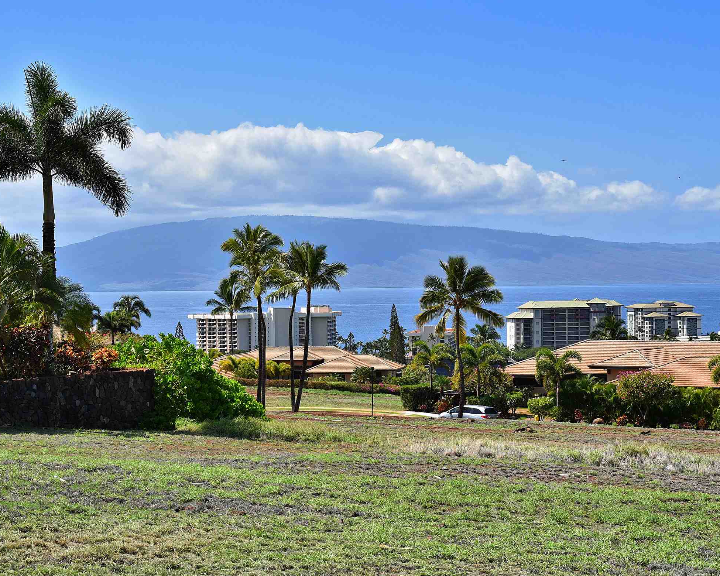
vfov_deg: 21.5
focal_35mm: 71
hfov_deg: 26.7
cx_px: 273
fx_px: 1513
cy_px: 334
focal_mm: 48
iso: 100
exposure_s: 1/200
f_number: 10
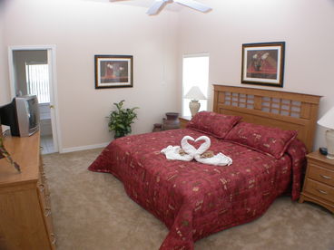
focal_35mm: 46
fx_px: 444
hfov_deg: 41.2
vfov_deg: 31.5
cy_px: 125
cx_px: 167
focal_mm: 9.6
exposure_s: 1/30
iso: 100
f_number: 2.8
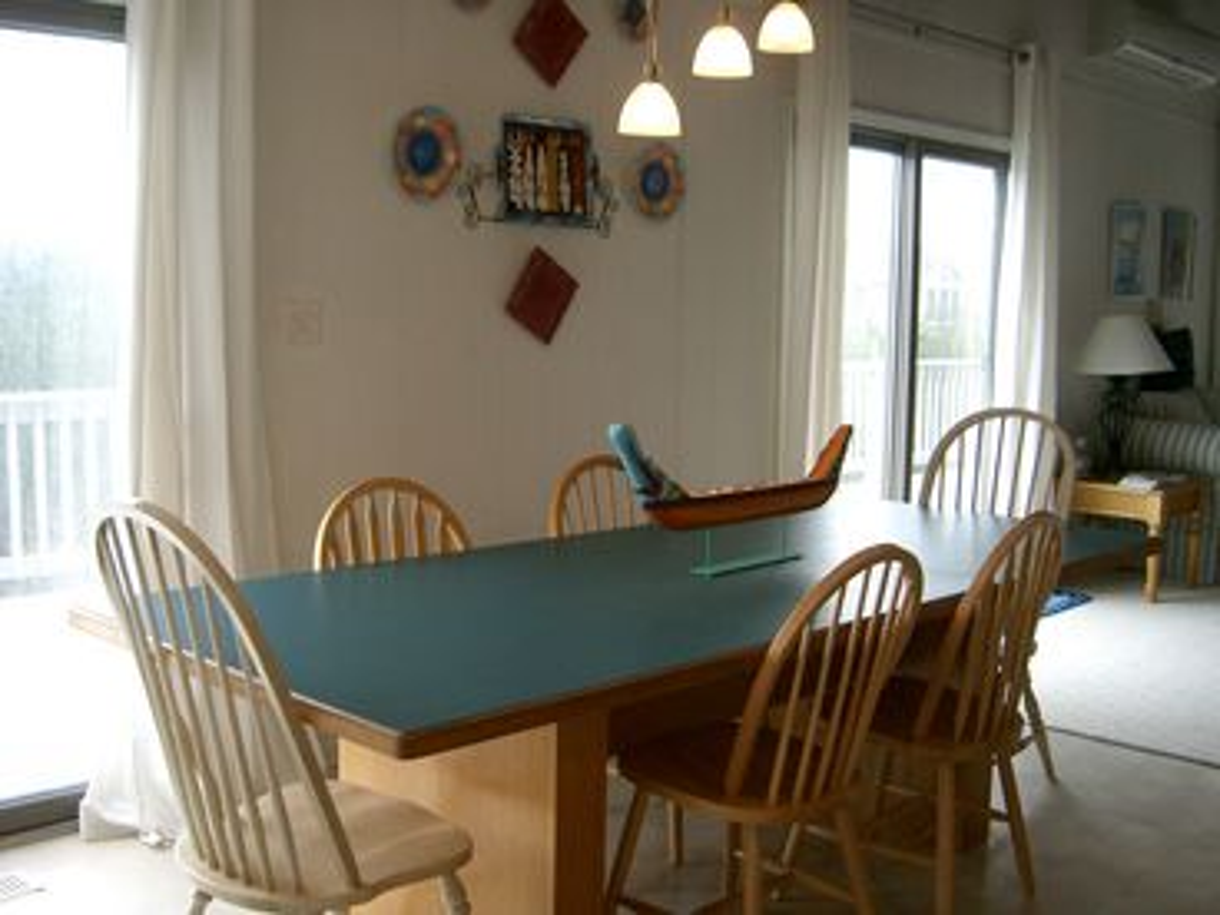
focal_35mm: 39
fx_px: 1375
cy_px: 458
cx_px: 610
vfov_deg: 36.8
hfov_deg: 47.9
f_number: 2.8
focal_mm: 8
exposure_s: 1/100
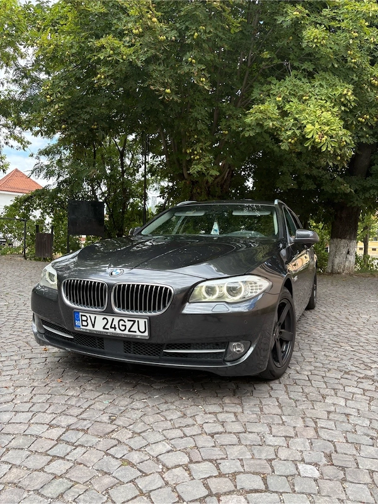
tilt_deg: -1.9
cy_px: 252
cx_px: 189
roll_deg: -1.6
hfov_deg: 53.1
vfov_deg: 67.3
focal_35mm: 26
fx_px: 379
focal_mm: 5.96
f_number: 1.6
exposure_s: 1/673
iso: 50
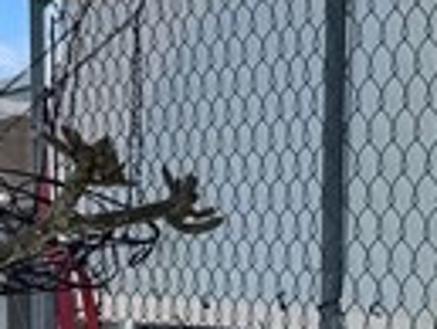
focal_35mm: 191
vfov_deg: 7.3
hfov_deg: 8.8
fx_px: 2413
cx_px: 1223
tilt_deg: -6.3
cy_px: 783
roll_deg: -2.4
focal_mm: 6.76
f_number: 1.78
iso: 80
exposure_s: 1/2506
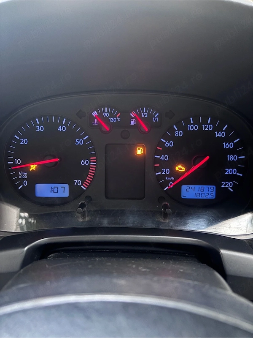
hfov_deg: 53.1
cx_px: 126
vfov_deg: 67.3
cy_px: 169
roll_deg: -0.6
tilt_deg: -25.9
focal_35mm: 26
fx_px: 253
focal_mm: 5.96
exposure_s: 1/13
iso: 800
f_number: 1.6
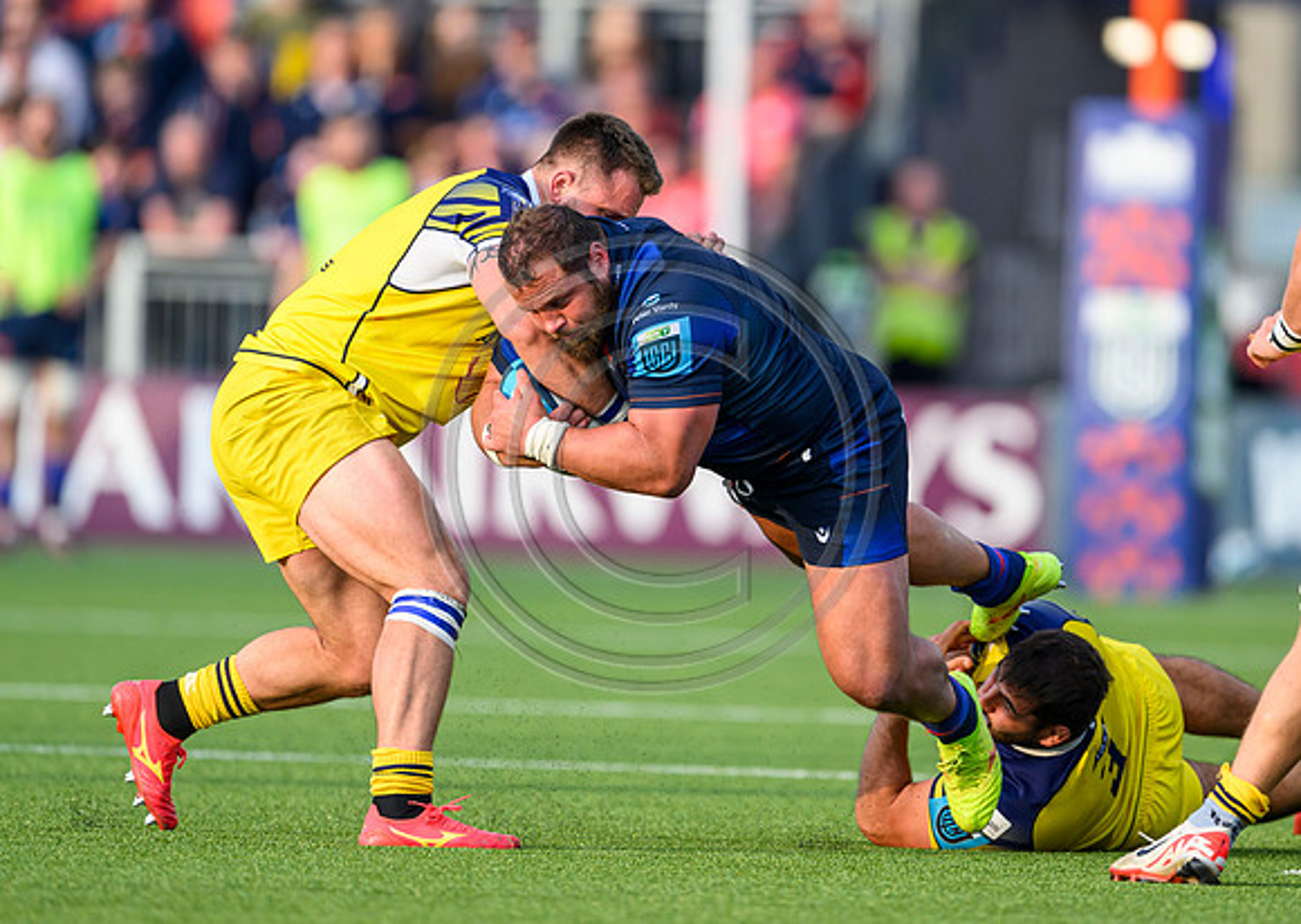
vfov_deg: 1.9
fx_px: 27968
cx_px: 782
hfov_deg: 2.7
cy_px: 384
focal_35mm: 758
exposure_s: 1/1250
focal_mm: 560
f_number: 4
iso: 800
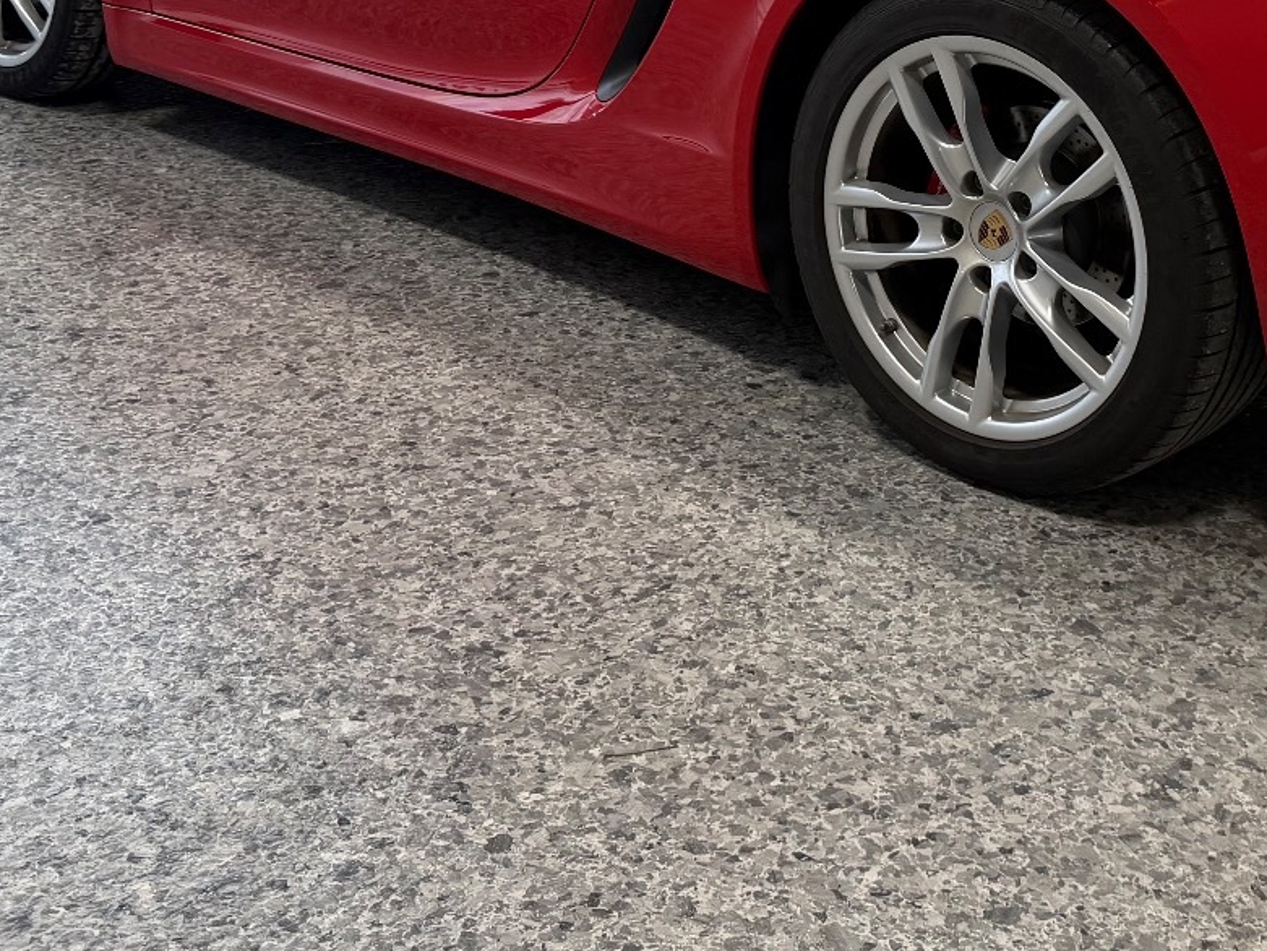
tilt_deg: -13.5
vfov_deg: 23.7
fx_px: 2160
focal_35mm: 59
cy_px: -15
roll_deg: -1.8
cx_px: 901
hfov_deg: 32.3
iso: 80
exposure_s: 1/195
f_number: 1.78
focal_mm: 6.76
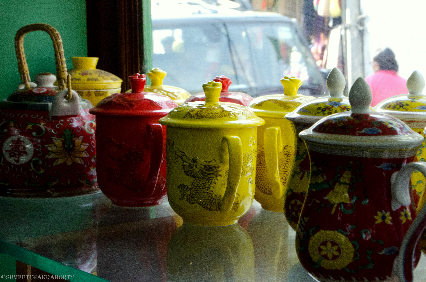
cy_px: 141
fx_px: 974
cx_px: 213
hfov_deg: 24.7
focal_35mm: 82
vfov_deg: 16.5
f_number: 18
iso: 2000
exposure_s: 1/60
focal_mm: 55
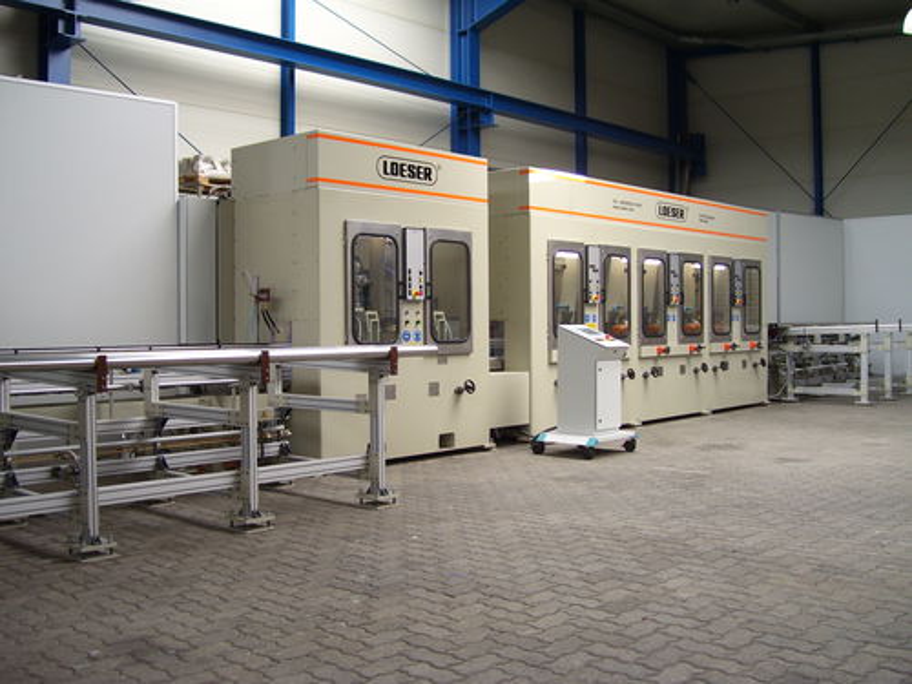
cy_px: 342
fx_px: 975
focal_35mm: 37
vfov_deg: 38.7
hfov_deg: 50.1
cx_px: 456
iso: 80
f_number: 2.7
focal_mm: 6
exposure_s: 1/90
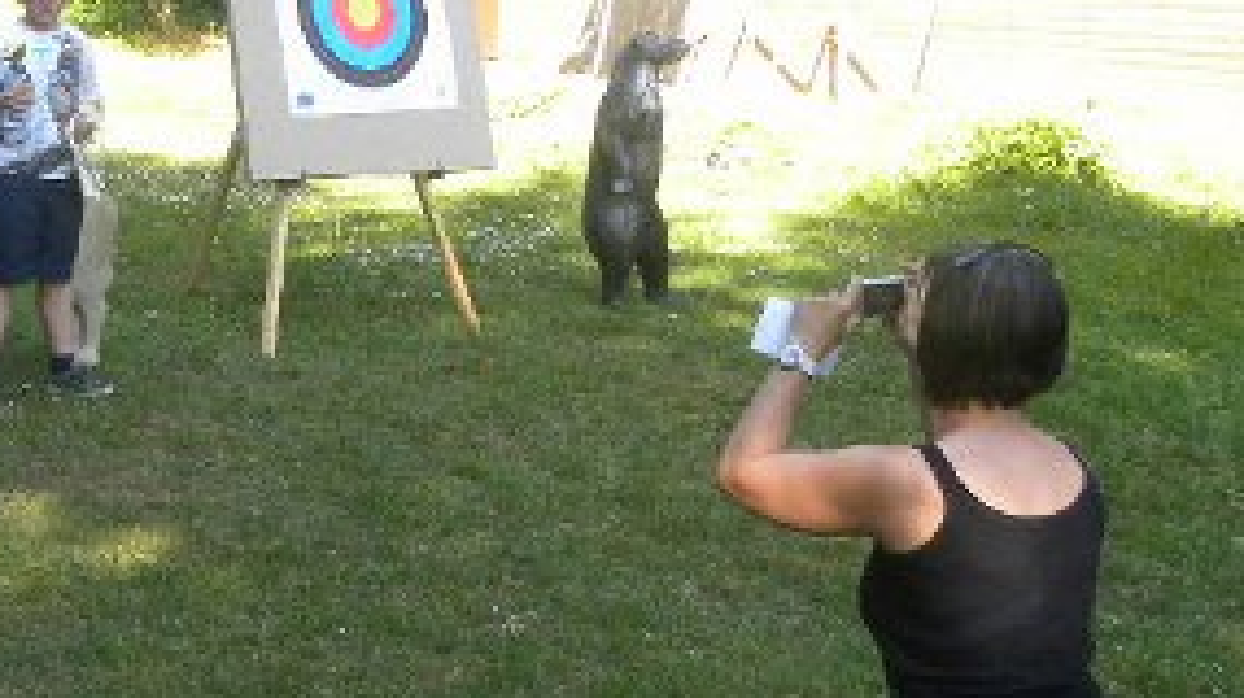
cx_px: 140
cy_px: 96
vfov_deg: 16.8
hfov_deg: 28.7
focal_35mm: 71
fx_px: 2341
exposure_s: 1/406
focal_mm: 5.2
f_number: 2.8
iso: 237
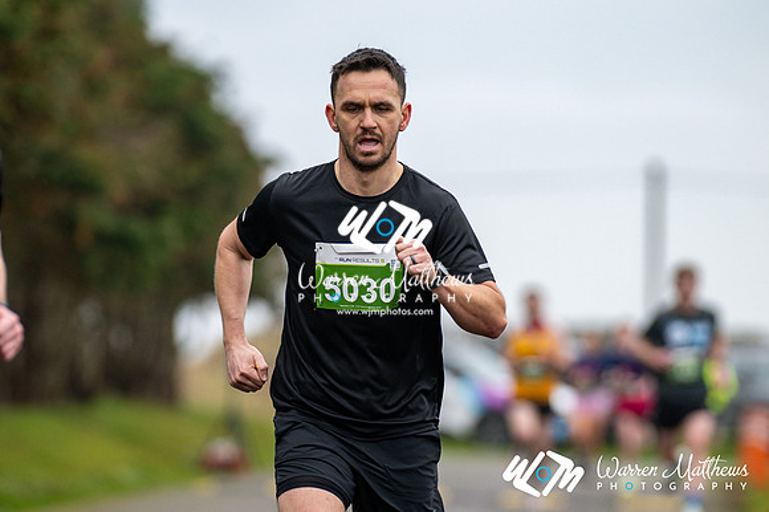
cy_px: 256
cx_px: 384
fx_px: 7045
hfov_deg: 6.2
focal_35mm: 330
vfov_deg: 4.2
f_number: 2.8
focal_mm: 220
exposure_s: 1/1600
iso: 320
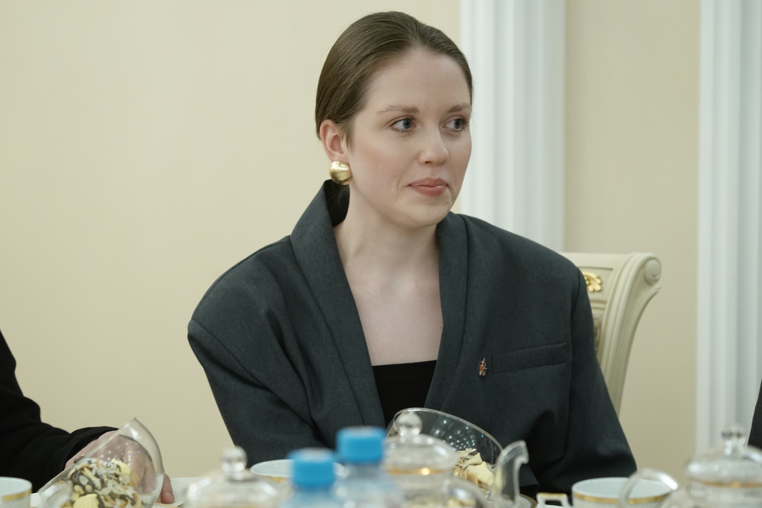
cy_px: 256
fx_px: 2243
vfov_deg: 12.9
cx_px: 379
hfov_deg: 19.3
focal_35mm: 106
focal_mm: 105
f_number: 5
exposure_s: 1/160
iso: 5000
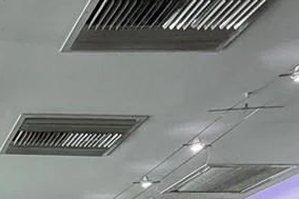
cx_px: -223
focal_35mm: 82
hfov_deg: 19.3
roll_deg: -2.5
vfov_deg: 14.1
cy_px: 393
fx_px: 681
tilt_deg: -1.3
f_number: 2.2
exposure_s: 1/120
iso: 250
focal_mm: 2.22
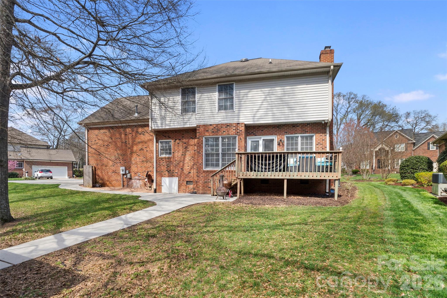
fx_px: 233
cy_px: 149
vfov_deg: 65.2
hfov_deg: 87.7
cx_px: 224
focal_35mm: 19
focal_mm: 12.5
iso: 250
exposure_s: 1/125
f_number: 9
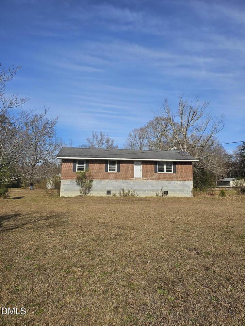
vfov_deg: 73.9
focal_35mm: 23
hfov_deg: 58.9
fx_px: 217
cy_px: 163
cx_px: 122
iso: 10
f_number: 1.7
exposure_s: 1/976
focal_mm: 6.3
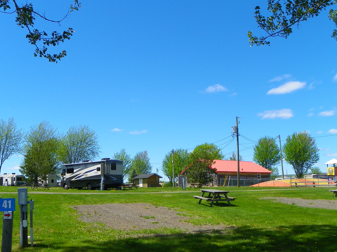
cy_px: 132
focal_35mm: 36
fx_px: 350
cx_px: 153
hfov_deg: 51.3
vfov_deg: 39.6
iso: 64
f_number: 5.6
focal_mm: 5
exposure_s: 1/250
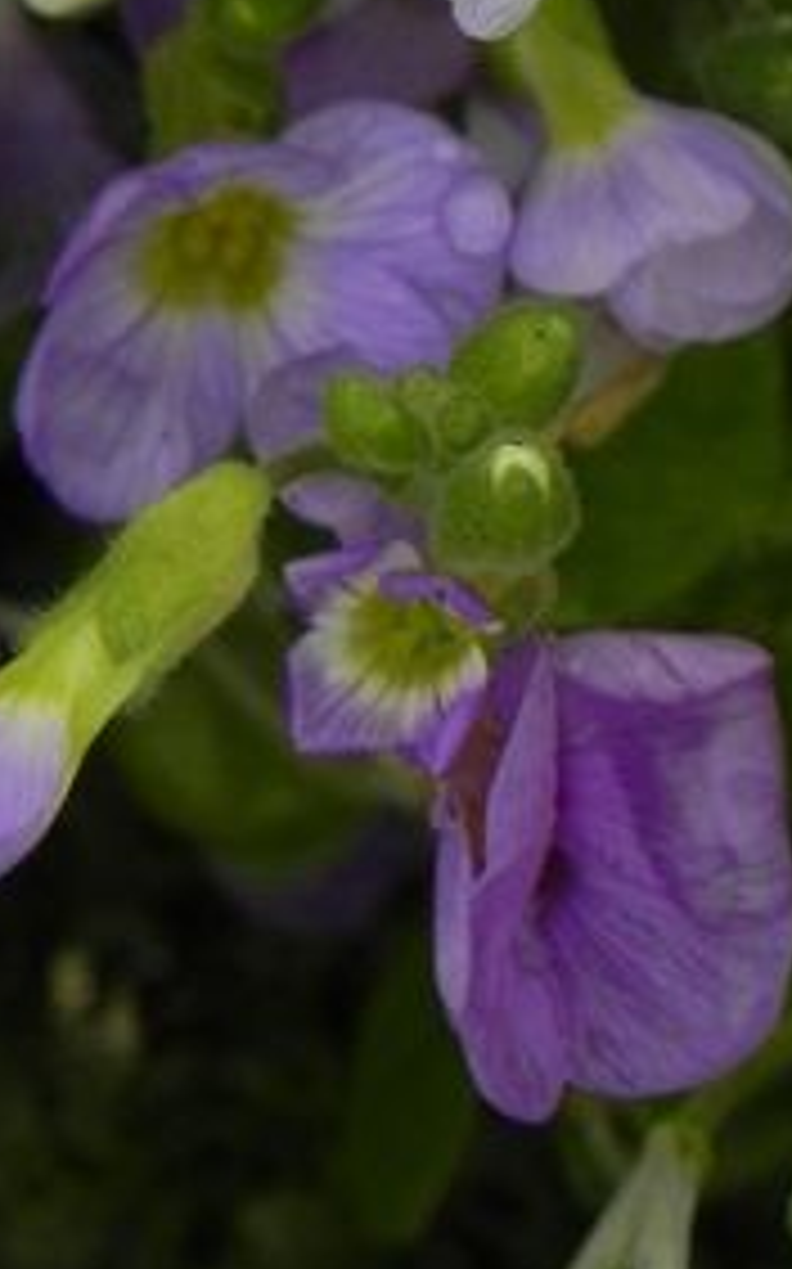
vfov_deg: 3.3
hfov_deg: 2.1
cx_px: -144
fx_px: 22056
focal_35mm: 638
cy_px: -216
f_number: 5
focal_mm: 37.7
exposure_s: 1/250
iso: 160
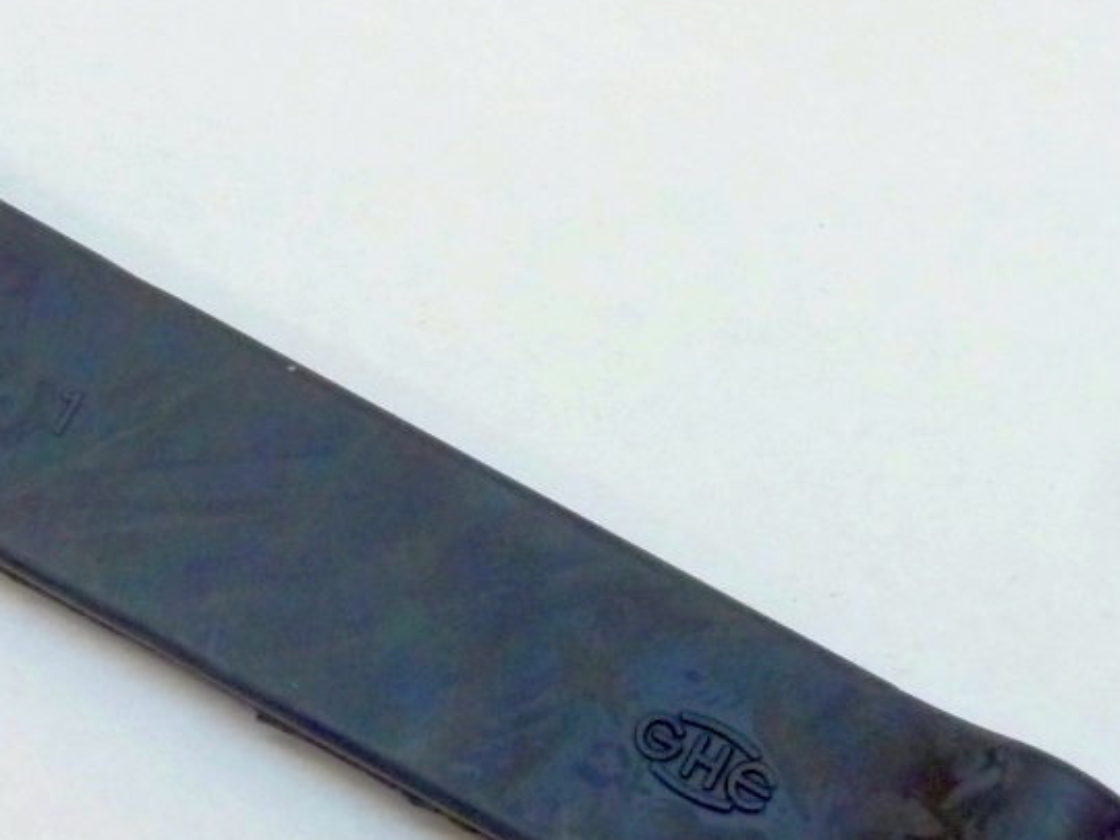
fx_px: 2685
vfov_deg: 17.7
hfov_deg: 23.3
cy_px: 529
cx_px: 287
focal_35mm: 83
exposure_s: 1/25
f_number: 3.8
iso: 400
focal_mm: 7.9
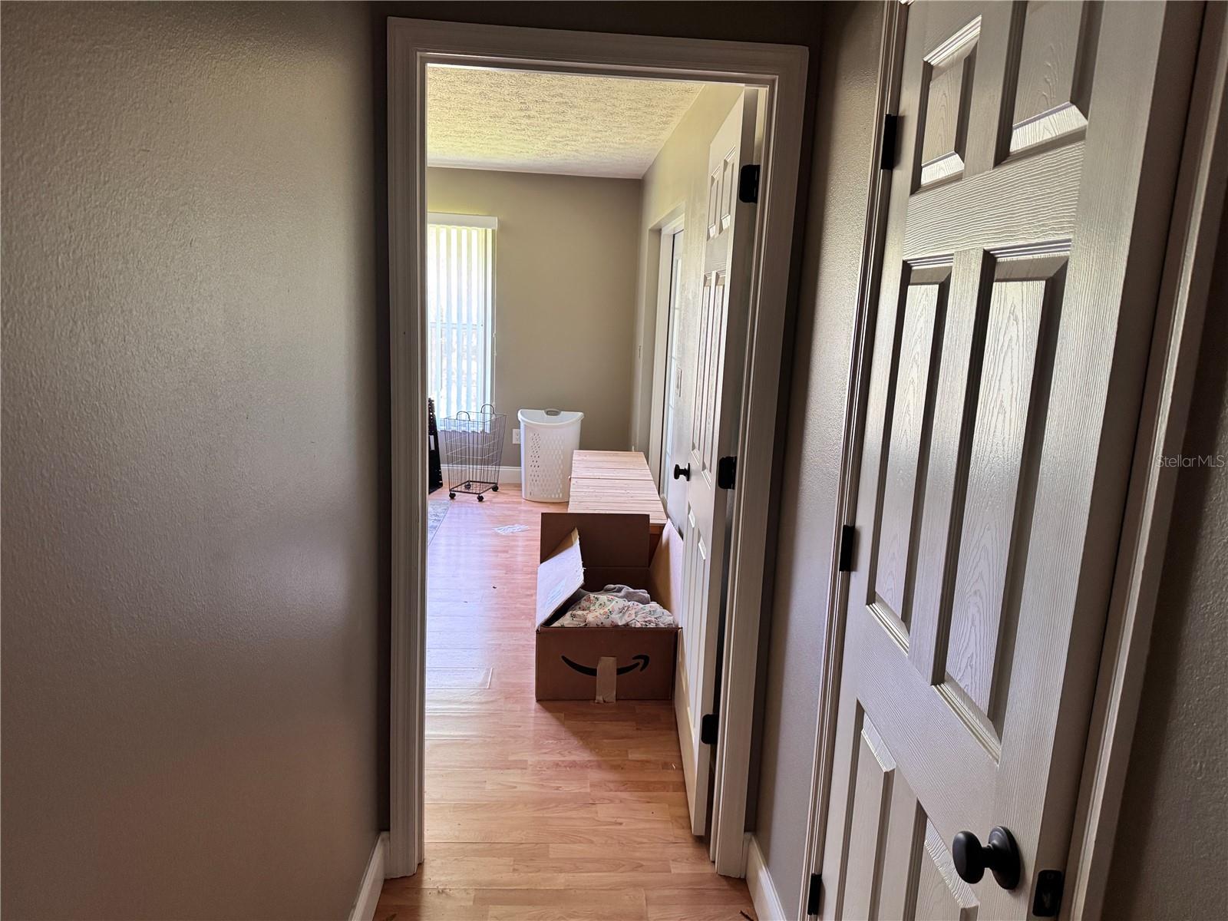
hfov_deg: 71.6
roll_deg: -2.0
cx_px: 614
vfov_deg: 56.8
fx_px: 851
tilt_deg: -10.6
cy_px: 460
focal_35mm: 24
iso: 400
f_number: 1.78
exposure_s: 1/60
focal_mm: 6.76
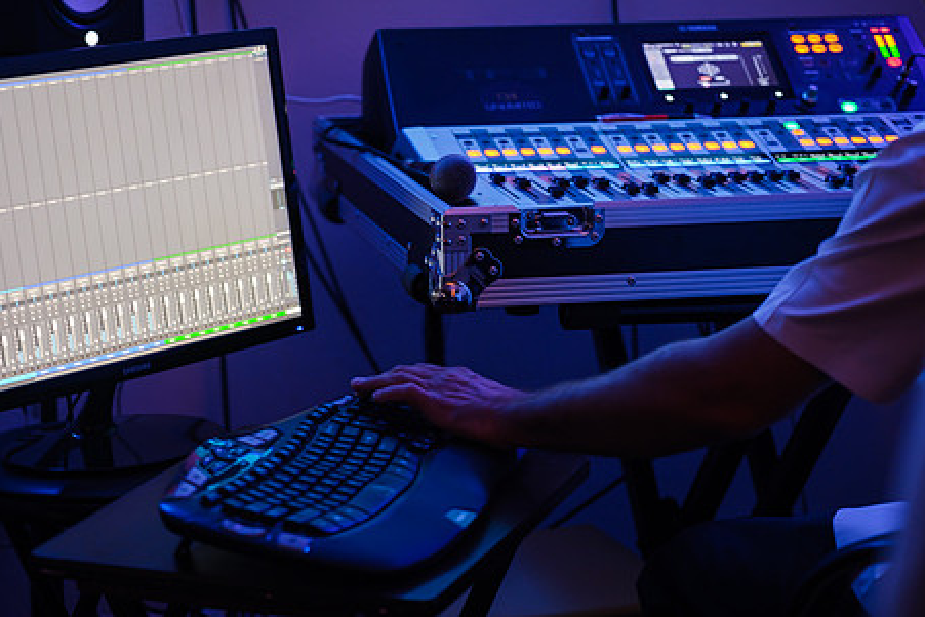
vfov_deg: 12.7
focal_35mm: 108
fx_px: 2776
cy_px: 229
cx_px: 363
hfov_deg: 18.9
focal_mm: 56
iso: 320
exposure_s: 1/30
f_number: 1.7
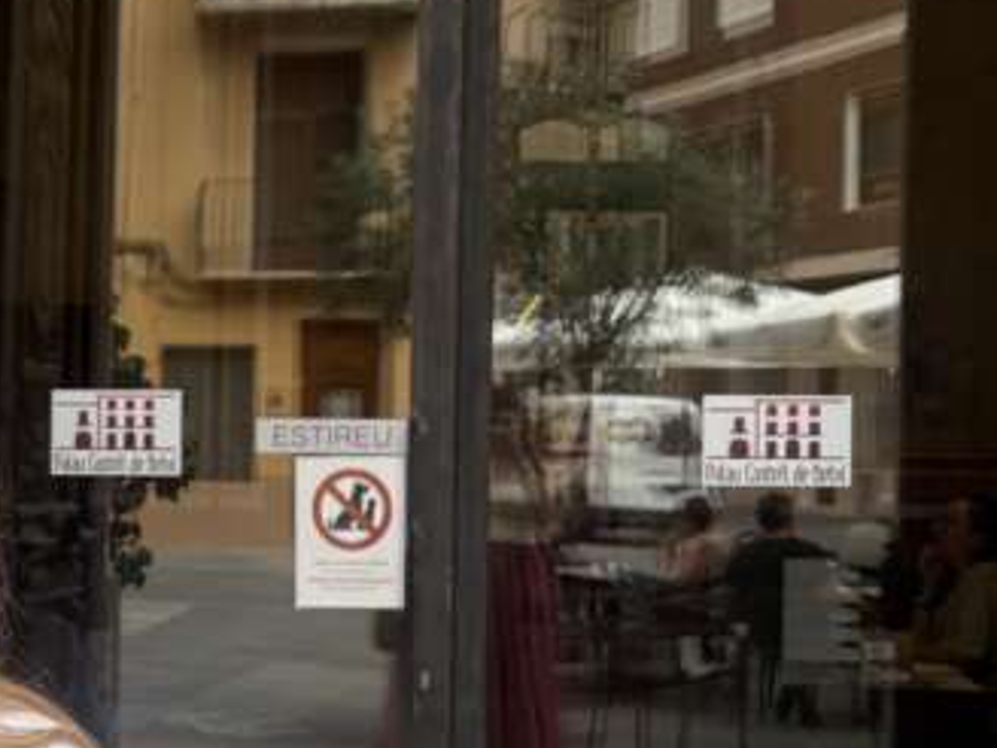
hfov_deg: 22.2
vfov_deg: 17.5
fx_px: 2419
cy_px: 482
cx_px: -67
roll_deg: -0.5
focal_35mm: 84
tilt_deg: -1.6
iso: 50
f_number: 1.6
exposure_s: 1/764
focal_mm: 5.96
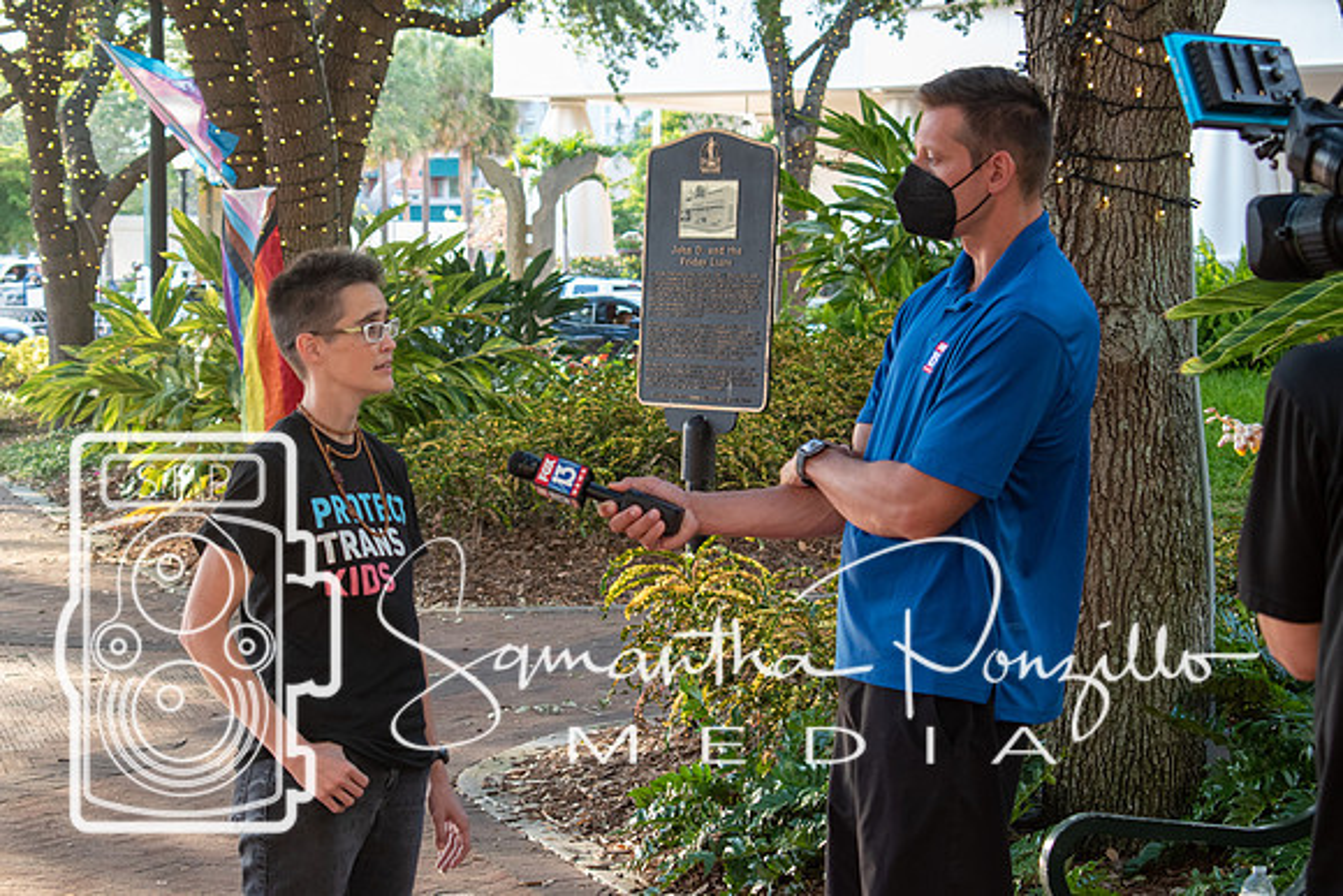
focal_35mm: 94
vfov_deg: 14.6
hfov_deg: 21.8
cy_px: 447
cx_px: 588
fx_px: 3491
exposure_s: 1/60
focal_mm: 55
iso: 560
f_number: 5.6
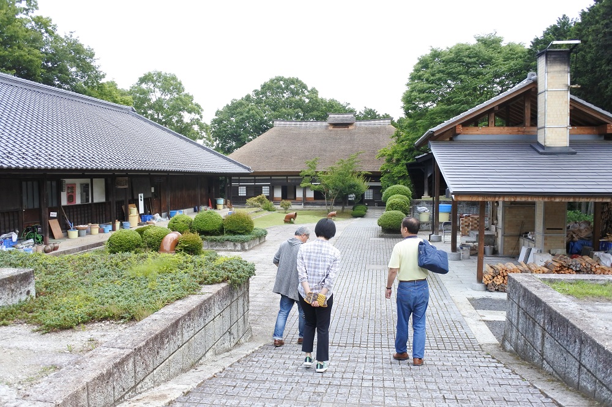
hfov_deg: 67.4
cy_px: 204
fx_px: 459
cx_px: 306
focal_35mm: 27
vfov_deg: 47.9
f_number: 4
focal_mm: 10
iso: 800
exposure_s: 1/1250
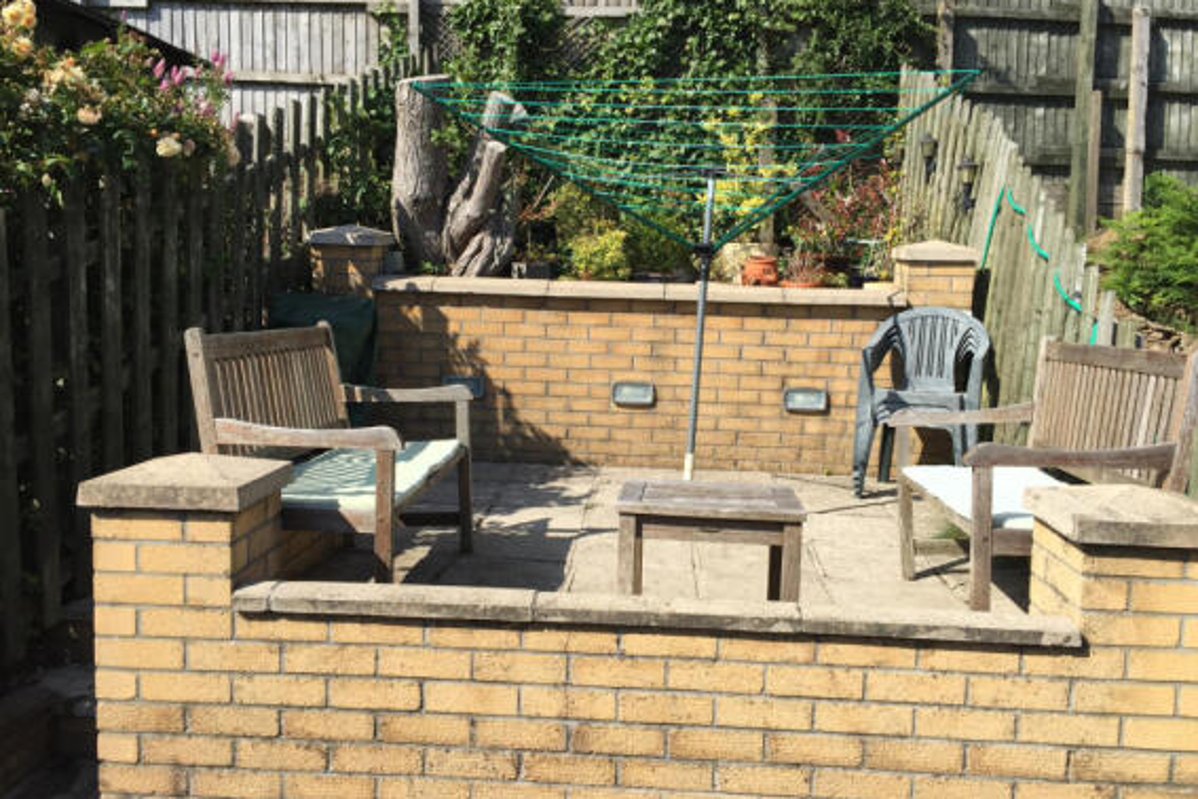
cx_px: 599
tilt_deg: -6.0
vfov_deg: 42.3
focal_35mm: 31
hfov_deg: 60.3
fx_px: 1032
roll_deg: -2.0
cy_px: 384
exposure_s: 1/1522
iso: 32
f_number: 2.2
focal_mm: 4.15
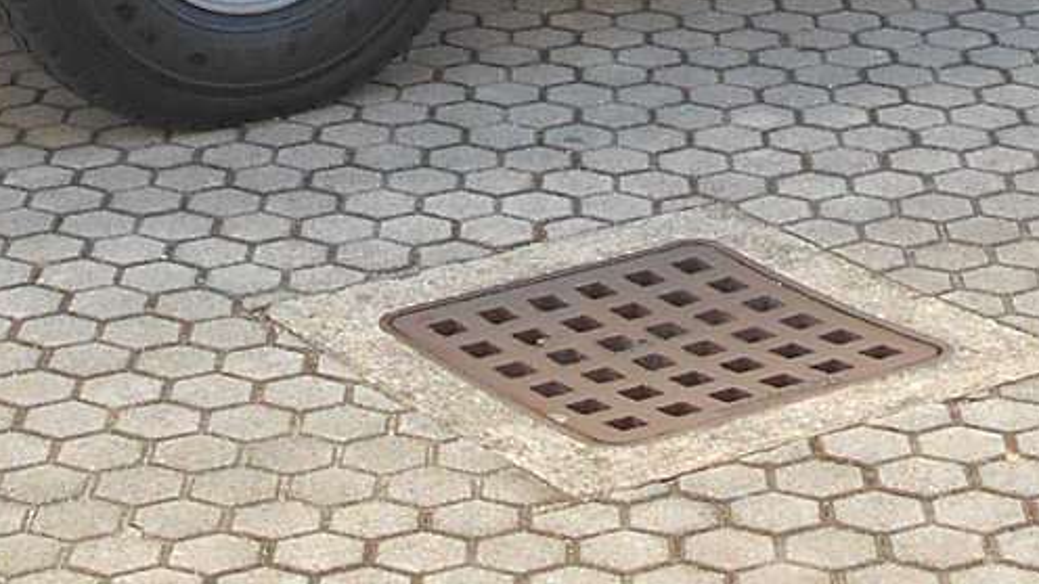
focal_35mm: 95
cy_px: -586
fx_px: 2617
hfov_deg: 22.4
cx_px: 647
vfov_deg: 11.5
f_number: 3.2
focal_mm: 4.6
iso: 80
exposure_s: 1/160
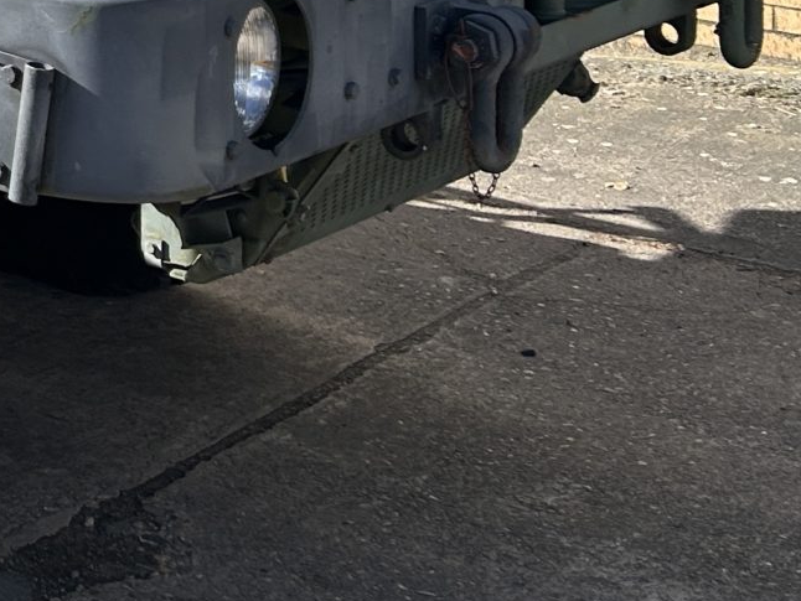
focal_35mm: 103
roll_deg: -1.1
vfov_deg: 13.0
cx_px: -489
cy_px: -475
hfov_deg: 16.8
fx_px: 2384
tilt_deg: +0.2
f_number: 1.5
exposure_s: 1/3257
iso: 50
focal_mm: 5.7
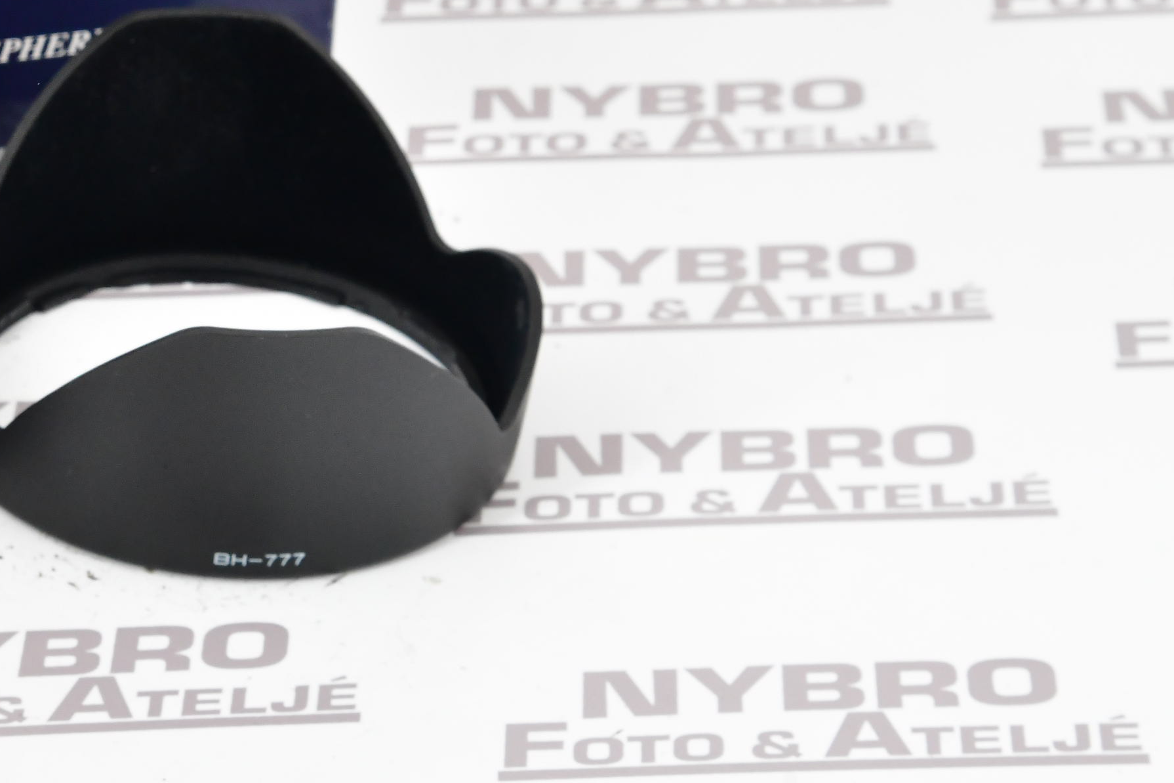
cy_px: 69
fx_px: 5641
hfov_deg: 11.7
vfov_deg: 7.9
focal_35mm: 173
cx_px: -178
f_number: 11
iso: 2500
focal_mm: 75
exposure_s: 1/200
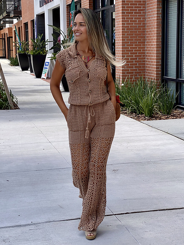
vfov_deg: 36.8
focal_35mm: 52
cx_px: 92
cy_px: 122
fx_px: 369
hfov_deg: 28.0
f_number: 2
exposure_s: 1/475
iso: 20
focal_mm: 6
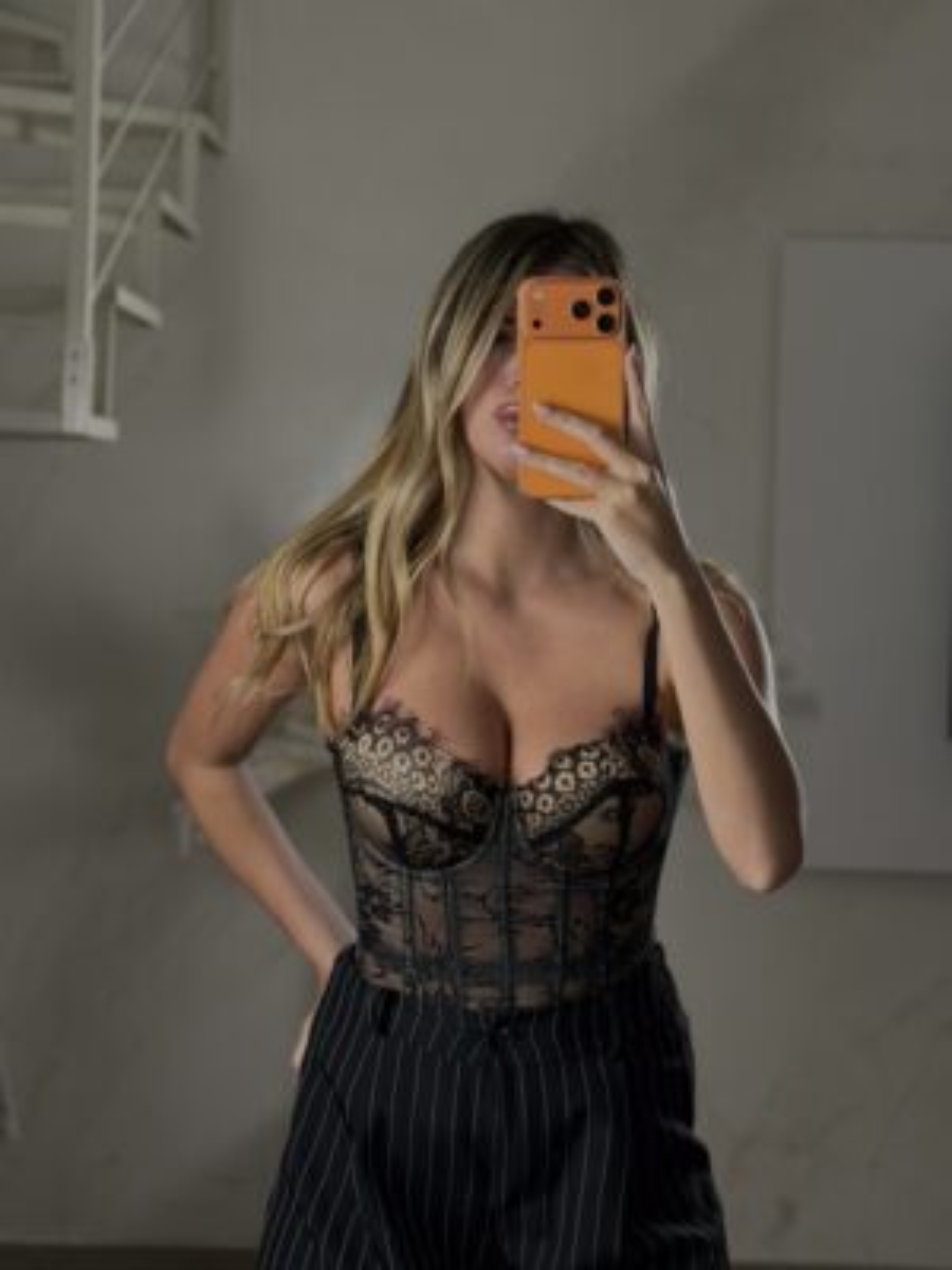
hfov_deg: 30.3
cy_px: 635
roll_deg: -1.2
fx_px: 1760
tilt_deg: -7.7
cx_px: 476
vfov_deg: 39.7
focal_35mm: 48
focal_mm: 6.76
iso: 50
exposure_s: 1/50
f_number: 1.78
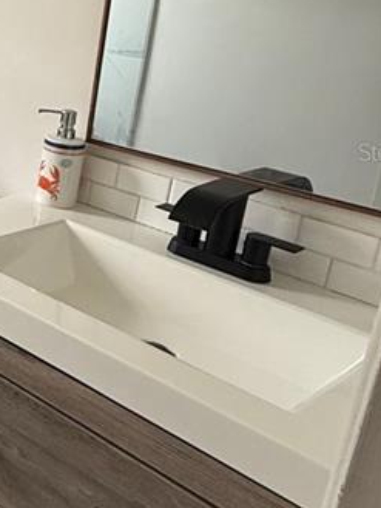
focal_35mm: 51
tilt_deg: -14.2
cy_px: 151
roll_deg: -3.7
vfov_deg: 36.9
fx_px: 748
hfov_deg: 22.2
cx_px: -227
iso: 200
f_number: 2.2
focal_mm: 2.22
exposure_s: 1/99
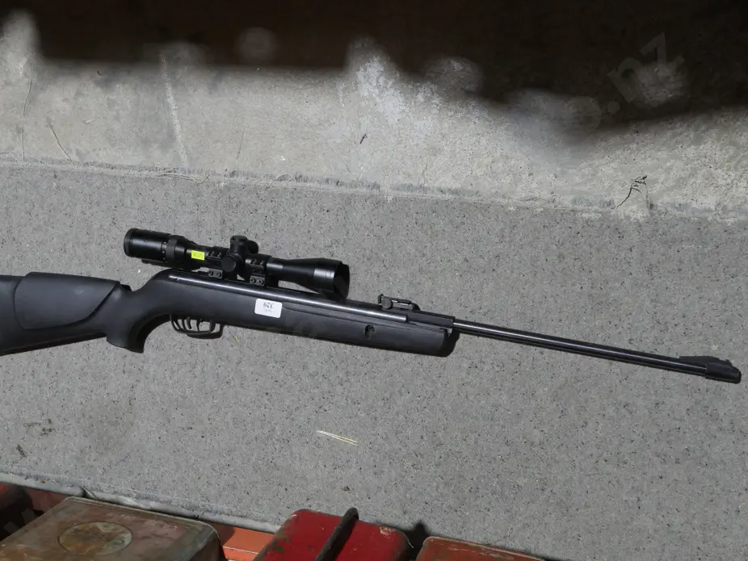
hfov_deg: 44.7
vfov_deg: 34.4
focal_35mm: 42
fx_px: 908
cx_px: 342
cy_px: 294
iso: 1250
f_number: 7.1
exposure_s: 1/60
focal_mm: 19
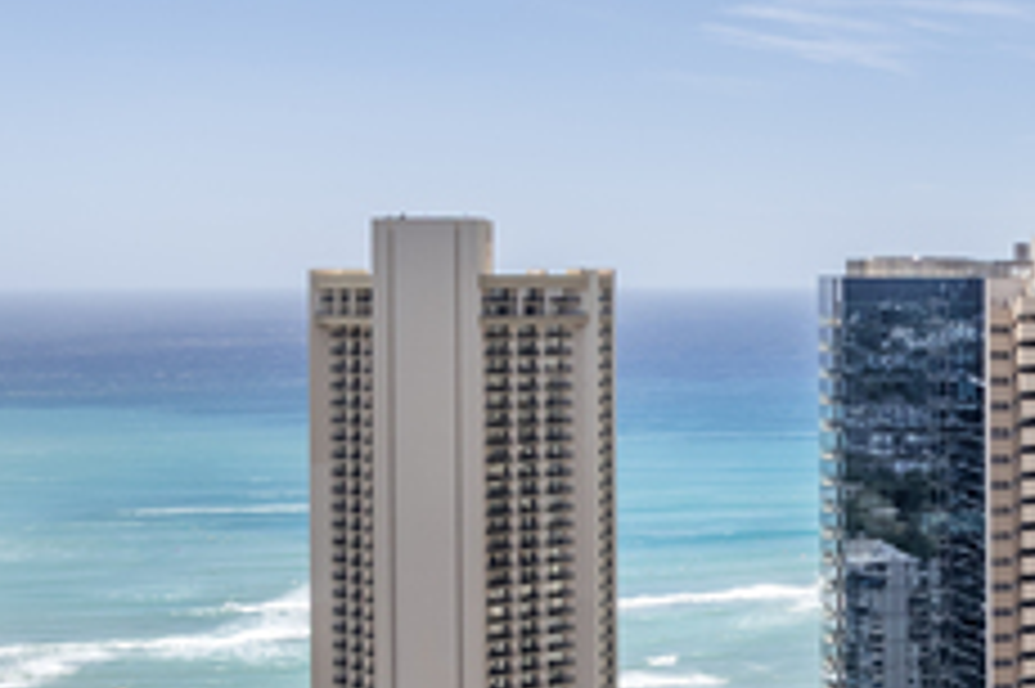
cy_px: 780
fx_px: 1494
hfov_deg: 34.2
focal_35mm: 52
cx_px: 1076
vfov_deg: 24.1
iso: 120
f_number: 2.8
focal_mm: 12.29
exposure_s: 1/5000
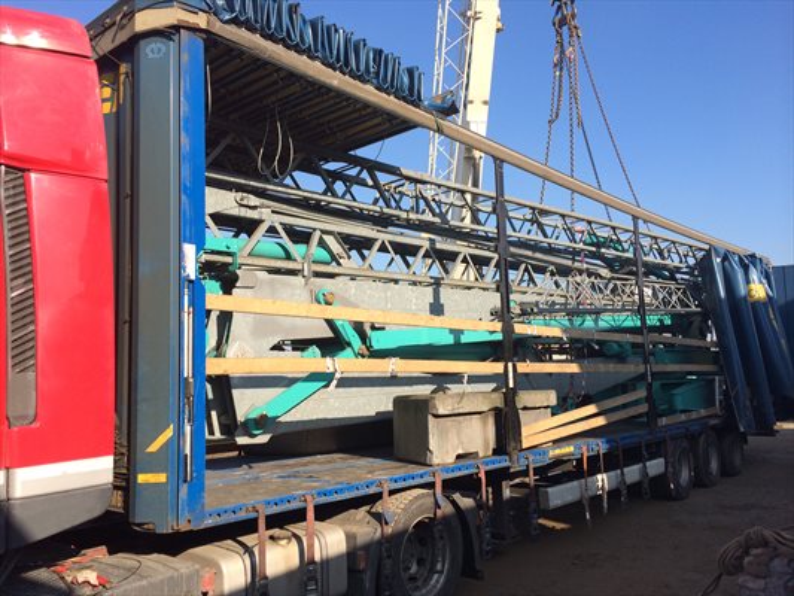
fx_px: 688
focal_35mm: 30
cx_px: 397
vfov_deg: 46.8
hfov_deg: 60.0
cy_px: 298
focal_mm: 4.12
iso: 32
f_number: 2.2
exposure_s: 1/1208
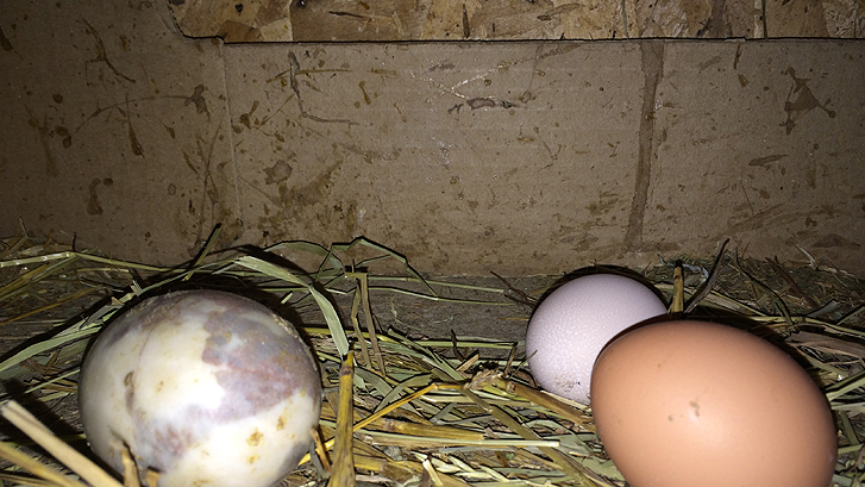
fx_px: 734
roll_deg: +1.9
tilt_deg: -21.2
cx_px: 430
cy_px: 289
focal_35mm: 32
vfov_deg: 36.6
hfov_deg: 61.0
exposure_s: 1/80
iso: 32
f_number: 2.2
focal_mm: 4.15
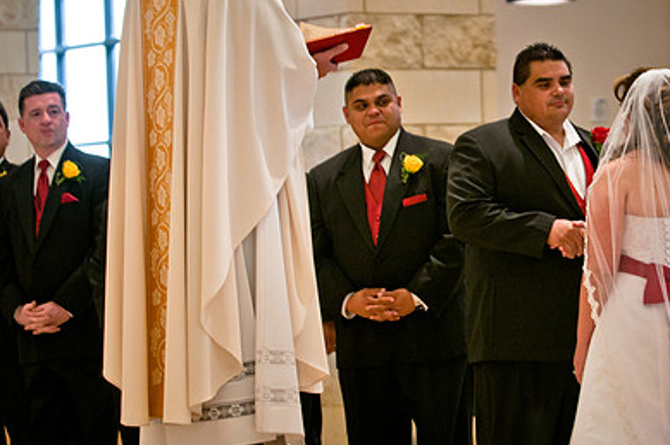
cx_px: 474
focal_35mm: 179
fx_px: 3326
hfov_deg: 11.5
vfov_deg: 7.6
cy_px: 168
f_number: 2.8
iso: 400
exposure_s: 1/100
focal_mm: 80
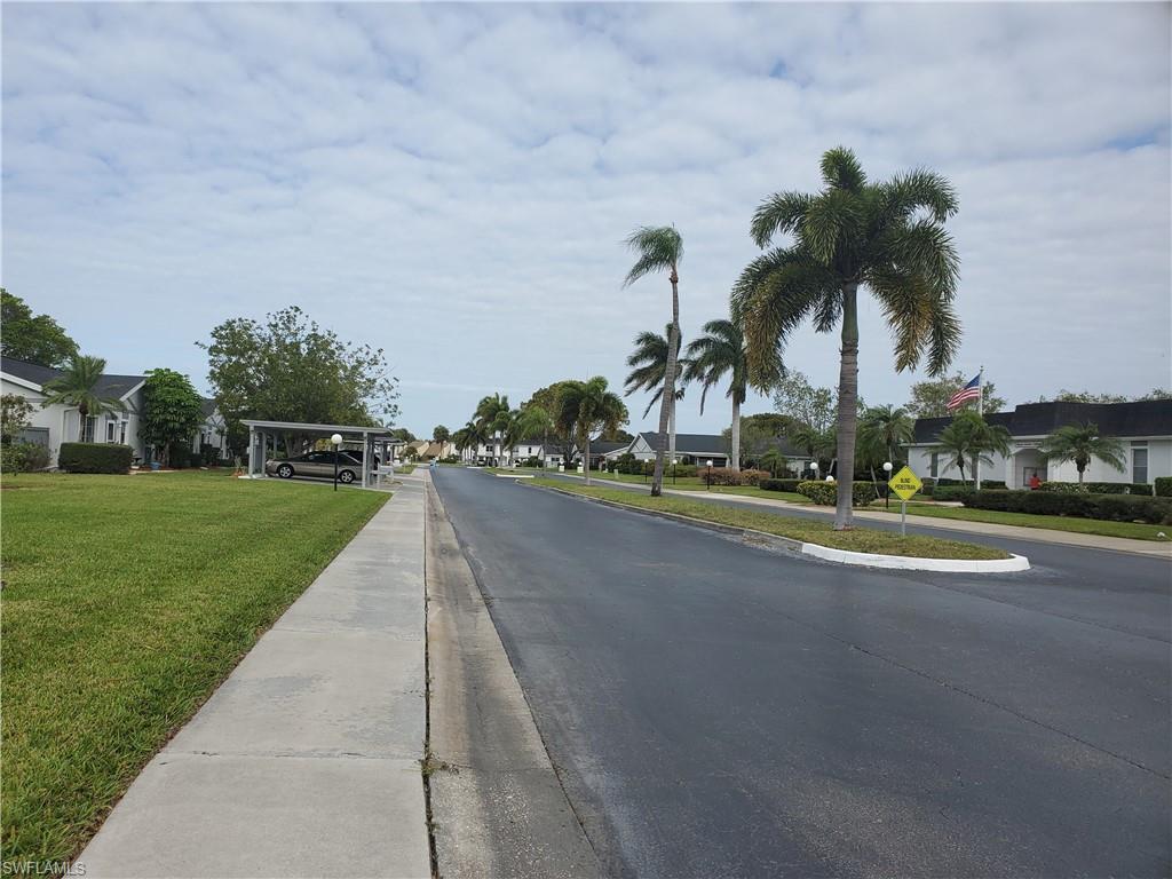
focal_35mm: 26
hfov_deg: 67.3
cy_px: 440
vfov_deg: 53.1
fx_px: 880
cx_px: 586
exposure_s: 1/1305
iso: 50
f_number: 2.4
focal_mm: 4.3
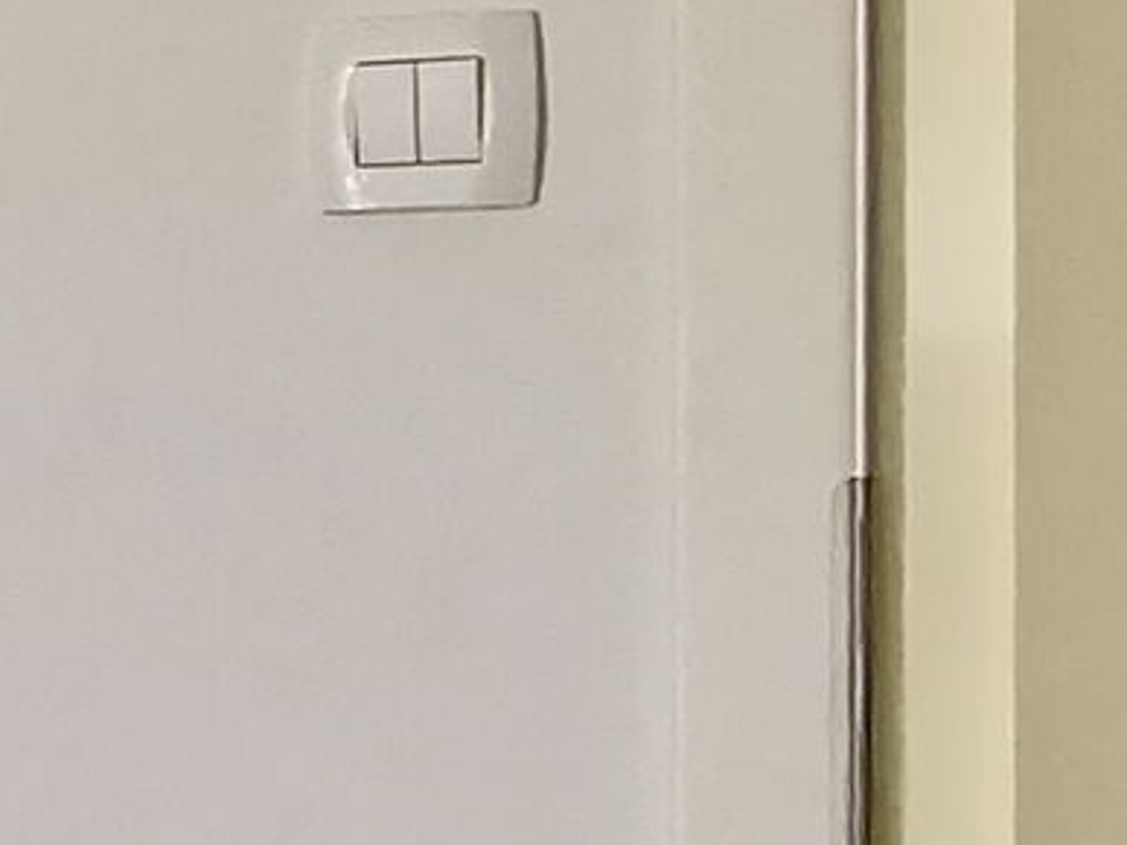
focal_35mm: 123
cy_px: 602
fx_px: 4003
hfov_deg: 9.4
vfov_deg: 12.0
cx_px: -2822
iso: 50
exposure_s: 1/104
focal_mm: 2.26
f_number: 2.2
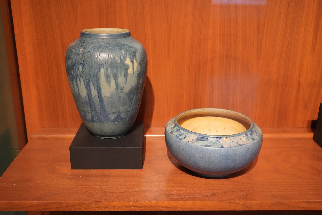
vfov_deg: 34.2
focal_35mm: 39
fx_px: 349
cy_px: 108
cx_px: 161
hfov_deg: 49.5
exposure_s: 1/100
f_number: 5.6
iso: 6400
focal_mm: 39
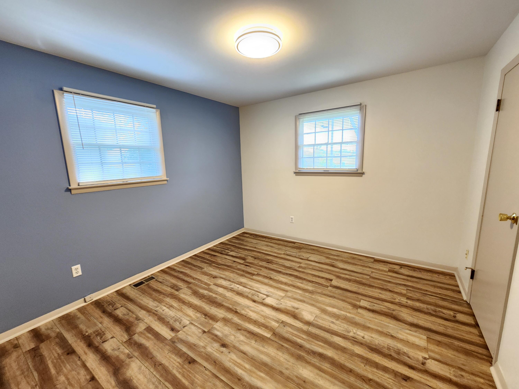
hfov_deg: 106.2
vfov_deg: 89.9
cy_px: 194
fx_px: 195
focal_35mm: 13
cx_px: 260
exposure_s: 1/40
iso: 320
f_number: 2.2
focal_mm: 2.2
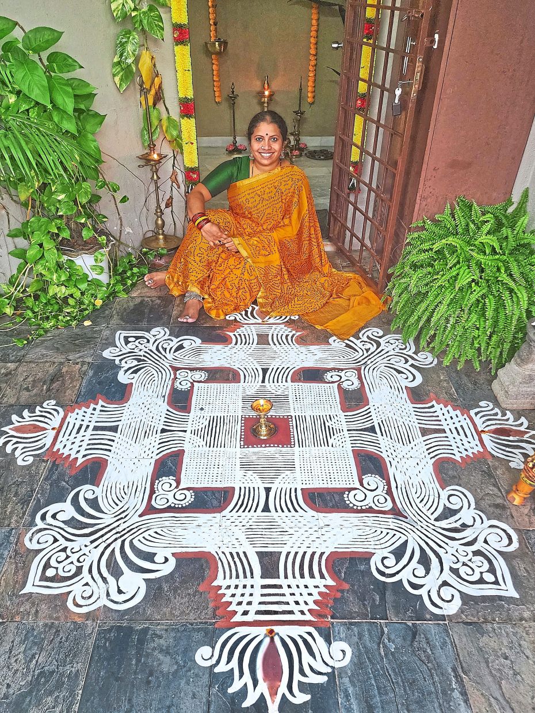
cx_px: 268
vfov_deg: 73.9
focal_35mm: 23
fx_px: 474
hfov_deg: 58.9
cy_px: 356
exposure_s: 1/100
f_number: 1.8
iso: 320
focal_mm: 6.4
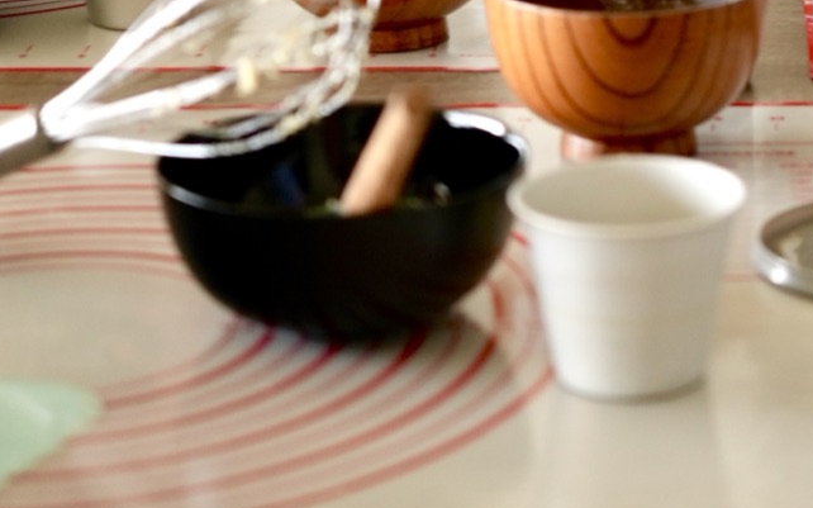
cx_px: 816
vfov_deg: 9.0
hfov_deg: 14.4
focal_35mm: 143
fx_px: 3168
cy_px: -174
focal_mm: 50
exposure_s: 1/60
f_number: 2.8
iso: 640
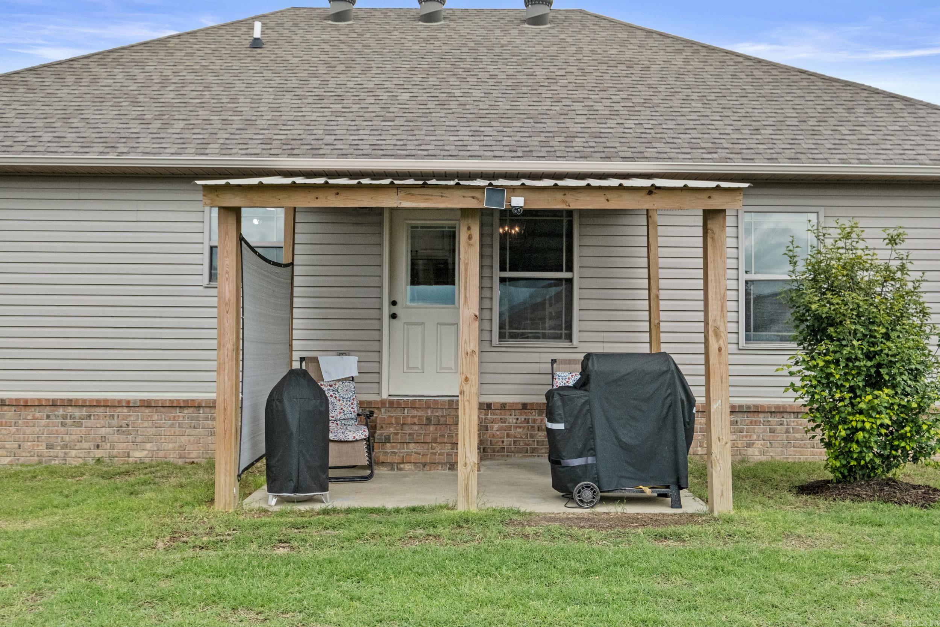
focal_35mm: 36
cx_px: 470
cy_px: 314
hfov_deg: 53.1
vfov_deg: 36.9
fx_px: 940
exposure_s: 1/800
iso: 800
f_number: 7.1
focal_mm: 24
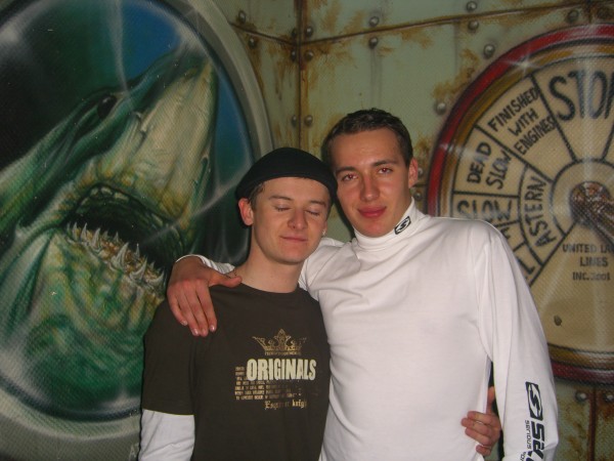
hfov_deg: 49.0
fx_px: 674
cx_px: 307
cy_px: 230
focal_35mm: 38
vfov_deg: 37.7
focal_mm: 7.9
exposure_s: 1/60
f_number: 2.8
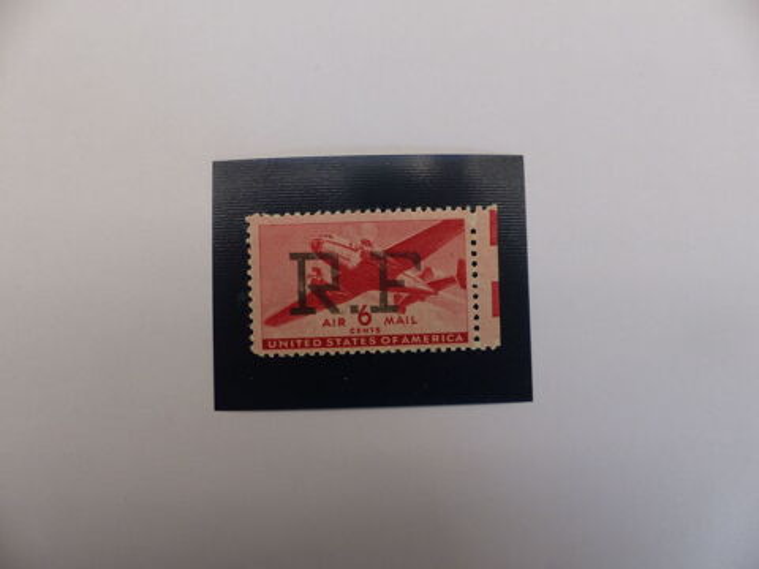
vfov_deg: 54.9
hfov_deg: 69.4
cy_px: 284
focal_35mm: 25
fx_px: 548
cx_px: 380
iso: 160
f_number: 2.8
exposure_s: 1/60
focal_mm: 4.5
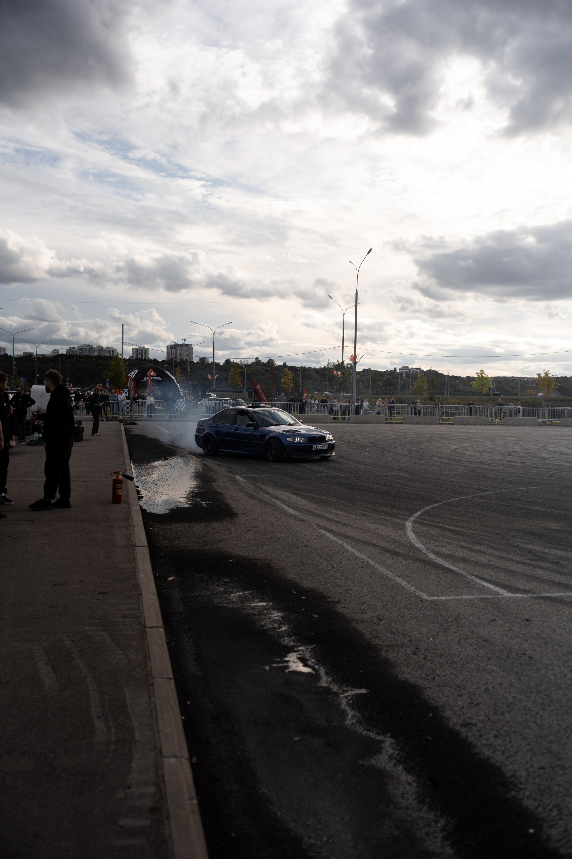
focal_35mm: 35
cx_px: 286
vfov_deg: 54.4
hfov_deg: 37.9
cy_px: 430
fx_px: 834
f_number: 2.2
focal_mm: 35
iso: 100
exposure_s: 1/3200
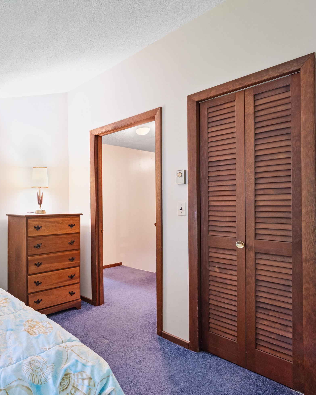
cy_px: 200
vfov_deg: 73.2
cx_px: 43
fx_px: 266
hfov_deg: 54.9
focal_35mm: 23
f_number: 11
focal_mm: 15.5
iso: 200
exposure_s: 6
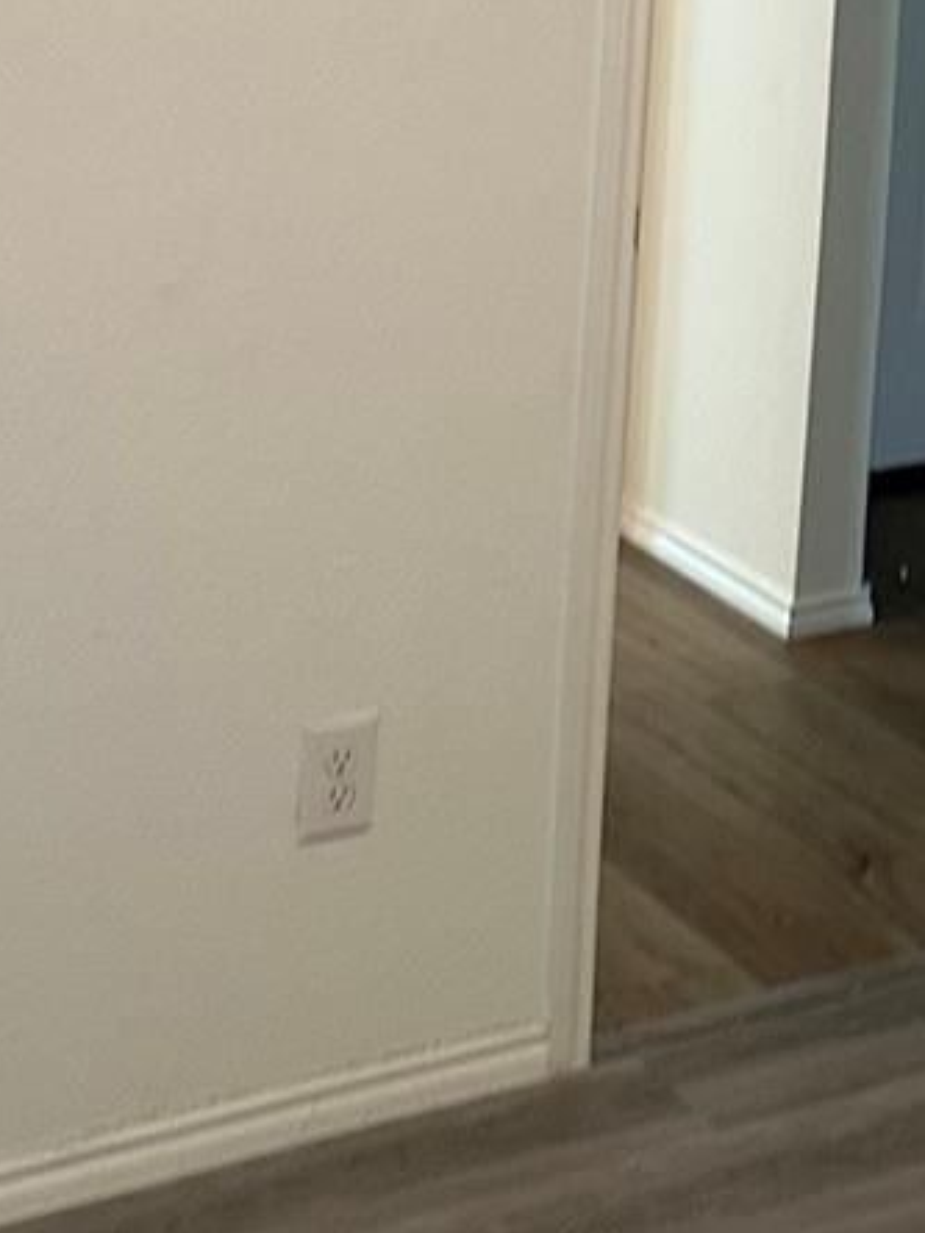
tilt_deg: +1.0
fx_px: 2957
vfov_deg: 21.9
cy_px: -228
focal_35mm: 83
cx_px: 1244
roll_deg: -3.9
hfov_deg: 16.7
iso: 200
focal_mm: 6.86
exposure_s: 1/60
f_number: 1.78
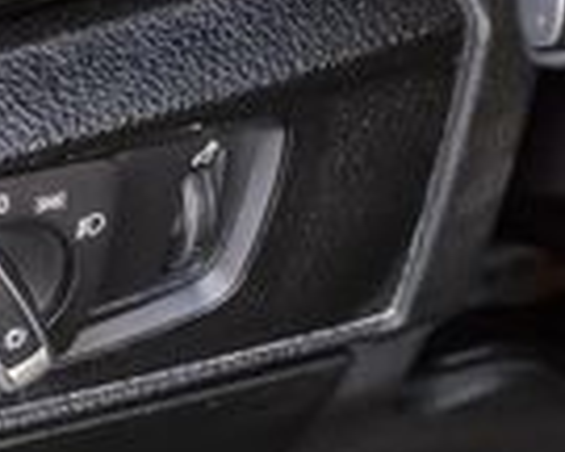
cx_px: 670
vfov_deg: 3.7
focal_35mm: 414
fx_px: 6923
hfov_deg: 4.7
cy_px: -201
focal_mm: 58
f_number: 4
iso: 400
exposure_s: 1/125
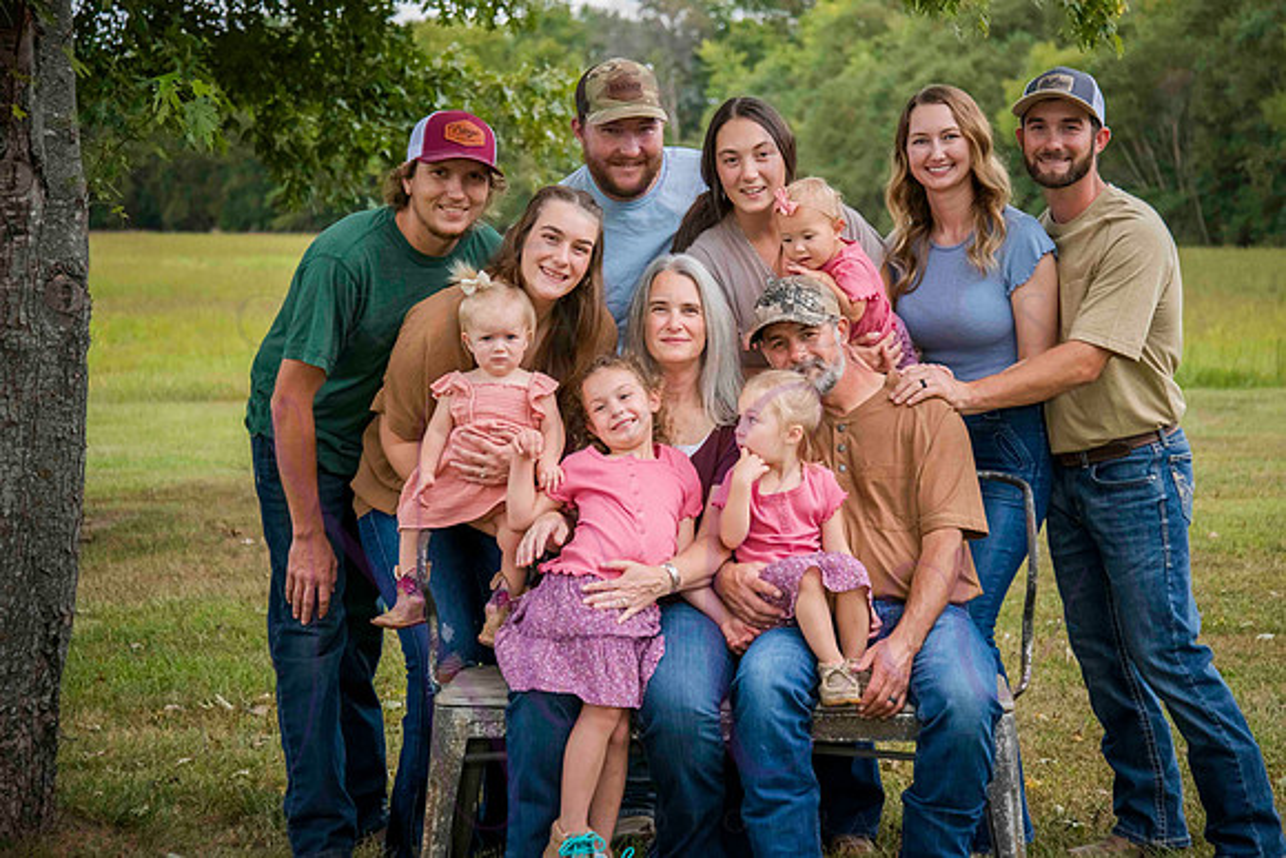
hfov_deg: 26.1
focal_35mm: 78
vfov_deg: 17.6
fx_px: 2775
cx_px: 704
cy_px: 394
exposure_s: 1/640
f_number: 4.5
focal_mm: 70
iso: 400
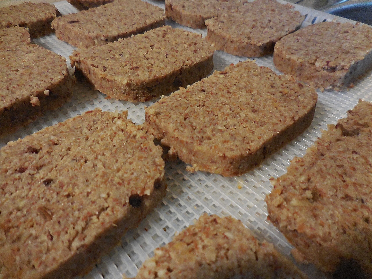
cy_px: 140
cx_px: 186
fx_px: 269
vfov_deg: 54.9
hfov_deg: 69.4
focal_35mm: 25
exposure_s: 1/10
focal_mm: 4.5
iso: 400
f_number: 3.3
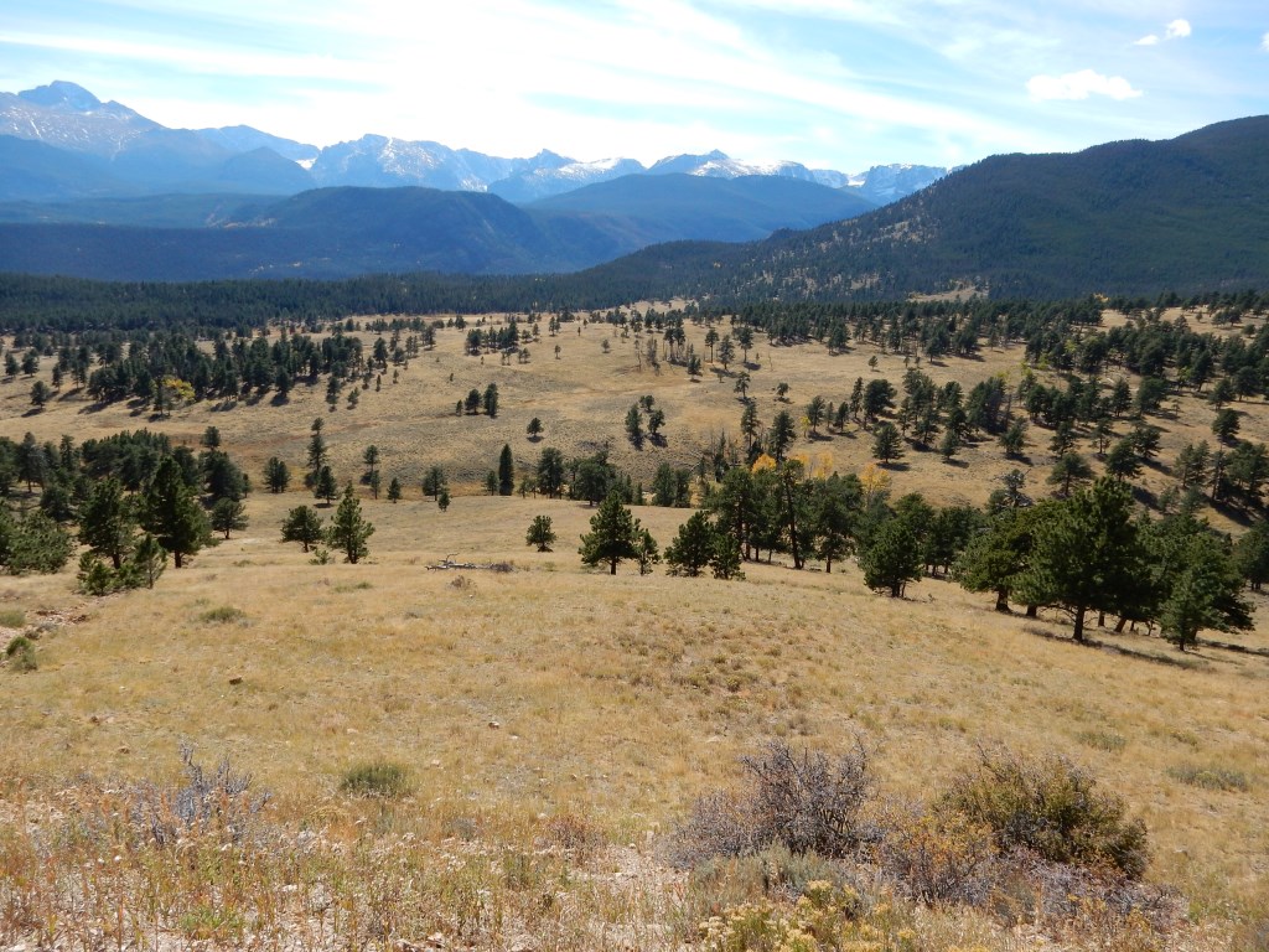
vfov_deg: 54.9
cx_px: 634
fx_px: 916
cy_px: 476
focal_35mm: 25
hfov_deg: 69.4
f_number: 3.7
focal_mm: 4.5
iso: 125
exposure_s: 1/1000
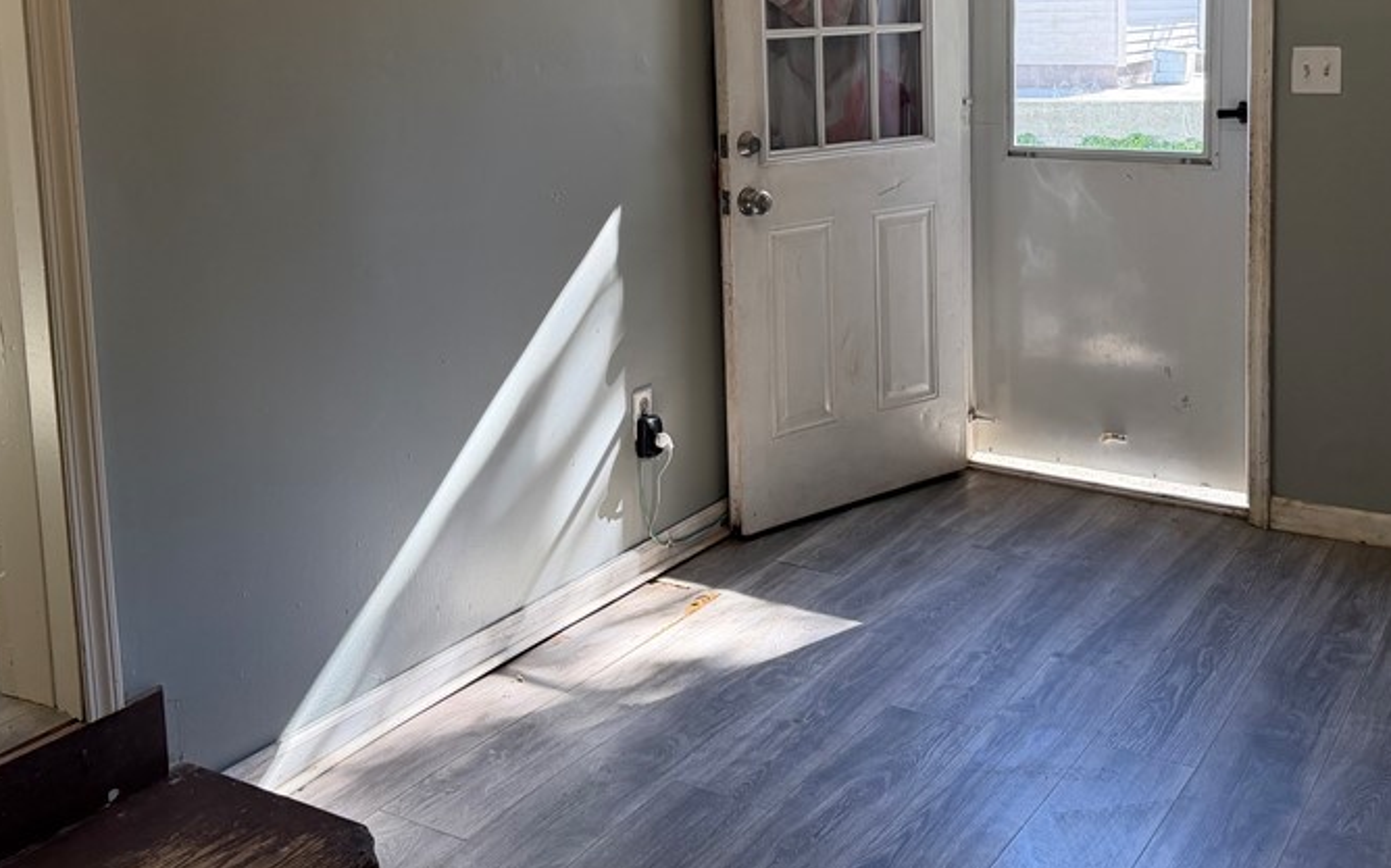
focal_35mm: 39
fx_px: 1478
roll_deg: +1.6
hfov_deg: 50.3
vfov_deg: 31.7
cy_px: 150
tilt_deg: -6.7
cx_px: 785
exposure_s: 1/236
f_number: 1.78
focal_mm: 6.76
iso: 200
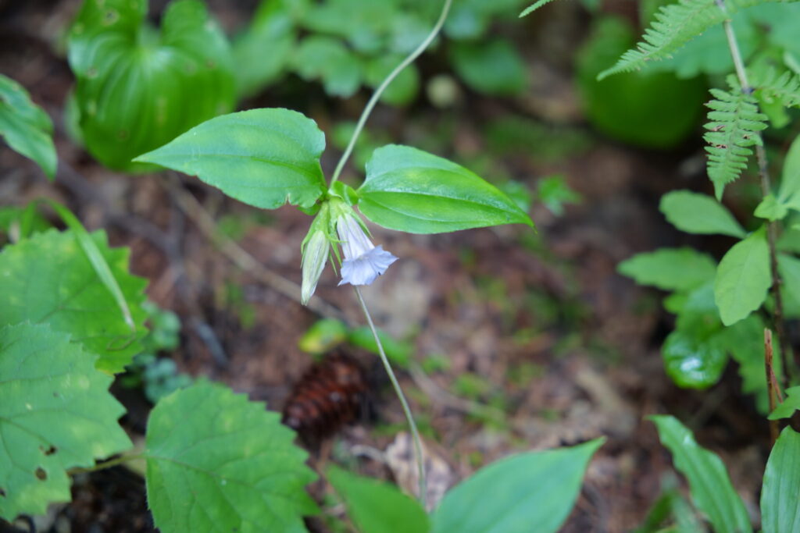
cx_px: 400
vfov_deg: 19.5
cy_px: 266
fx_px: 1556
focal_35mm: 70
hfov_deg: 28.8
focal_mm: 70
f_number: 2.8
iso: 500
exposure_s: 1/80
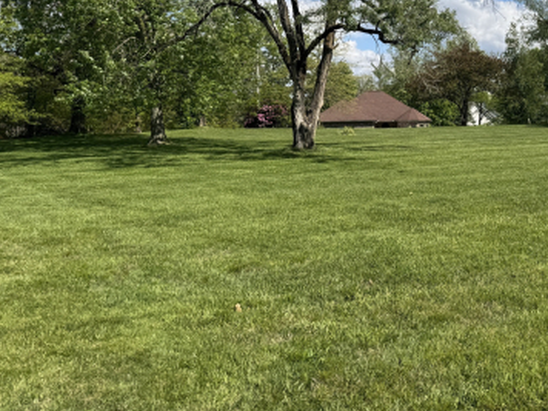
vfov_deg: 31.0
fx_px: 712
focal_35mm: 45
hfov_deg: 40.9
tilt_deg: +5.3
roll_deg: +1.8
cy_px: 58
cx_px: 409
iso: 80
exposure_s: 1/4950
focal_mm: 6.76
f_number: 1.78
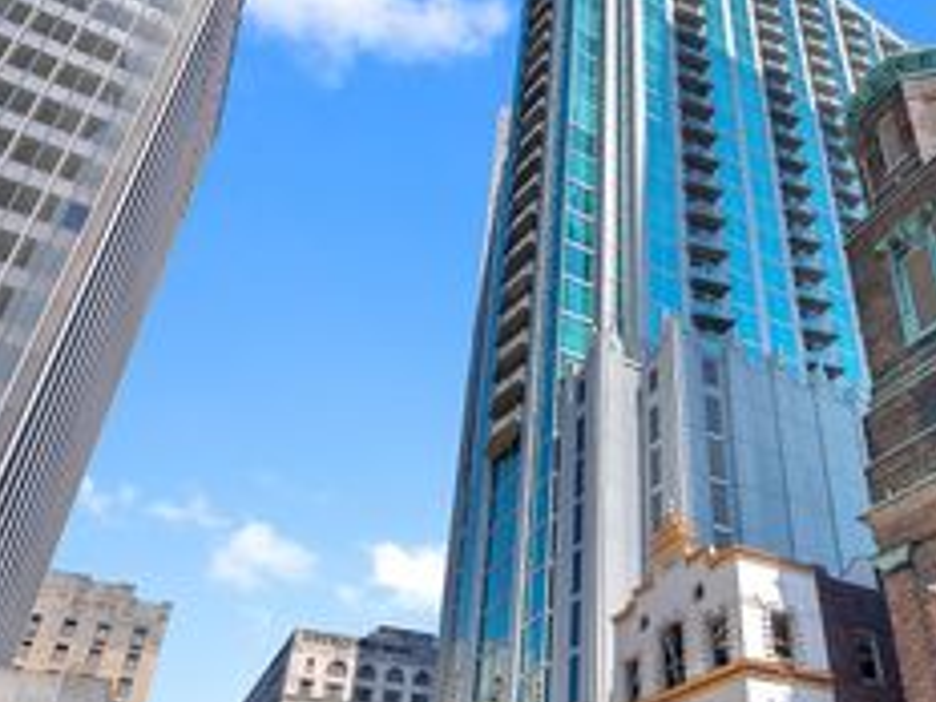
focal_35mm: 29
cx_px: 658
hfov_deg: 59.5
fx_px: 784
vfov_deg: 47.4
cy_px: 470
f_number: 8
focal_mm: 14
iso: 400
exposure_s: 1/4000
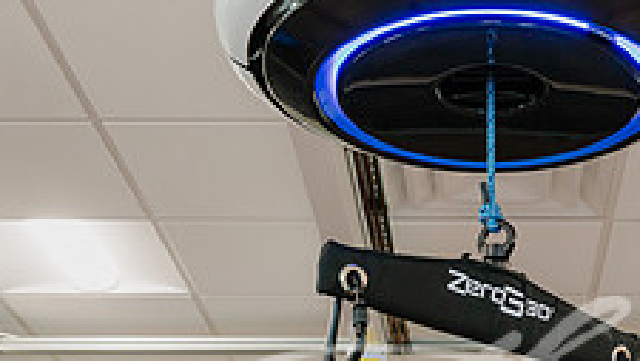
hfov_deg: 25.9
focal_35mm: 81
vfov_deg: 14.9
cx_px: 466
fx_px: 1376
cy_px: 135
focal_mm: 30
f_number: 8
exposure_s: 1/40
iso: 400
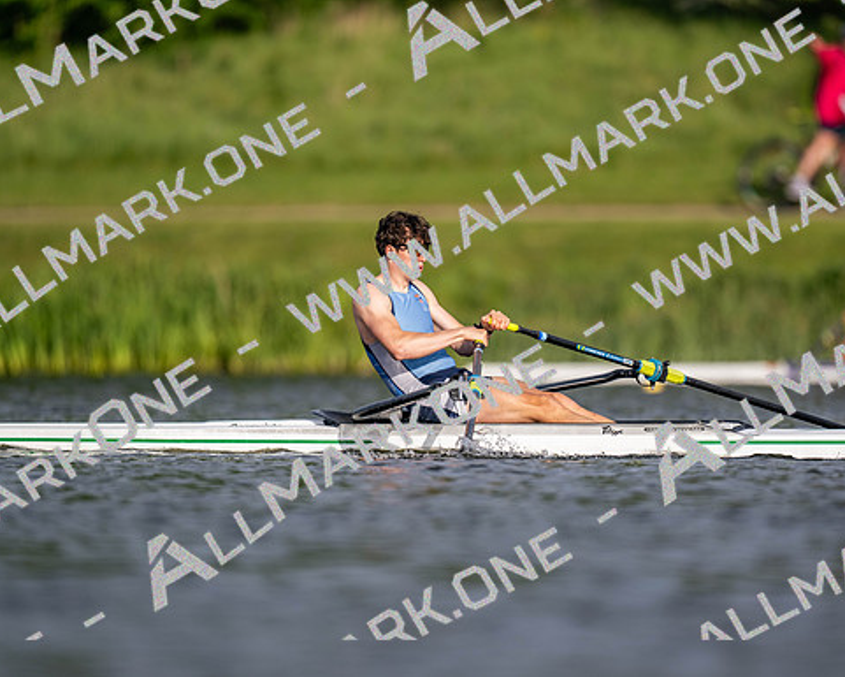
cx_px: 504
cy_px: 338
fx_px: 16984
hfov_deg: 2.8
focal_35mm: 679
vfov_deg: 2.3
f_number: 4
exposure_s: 1/2500
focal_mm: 600
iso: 200
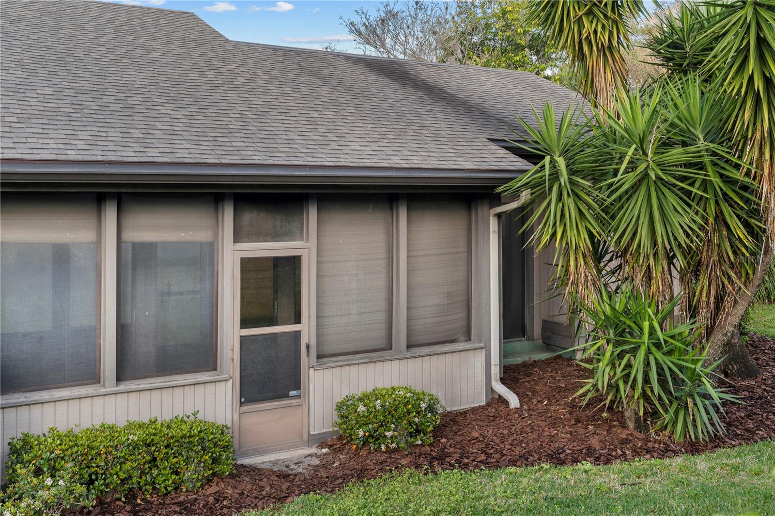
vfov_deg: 38.9
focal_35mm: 34
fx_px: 732
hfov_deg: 55.8
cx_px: 388
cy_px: 258
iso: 200
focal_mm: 34
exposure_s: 1/25
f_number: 8
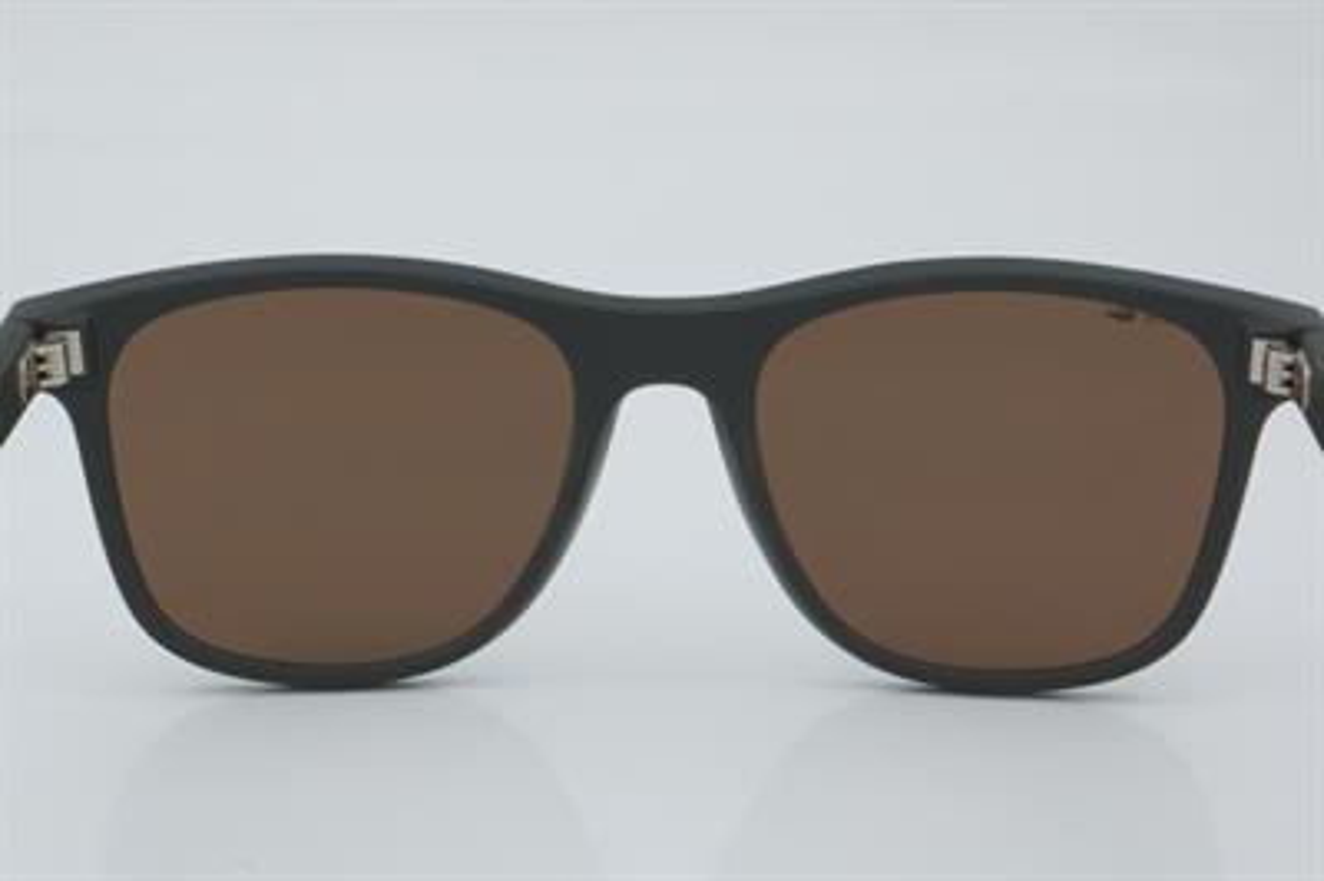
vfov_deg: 16.5
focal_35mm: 82
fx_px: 3032
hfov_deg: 24.6
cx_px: 662
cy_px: 440
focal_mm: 55
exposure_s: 1/4
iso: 100
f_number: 32
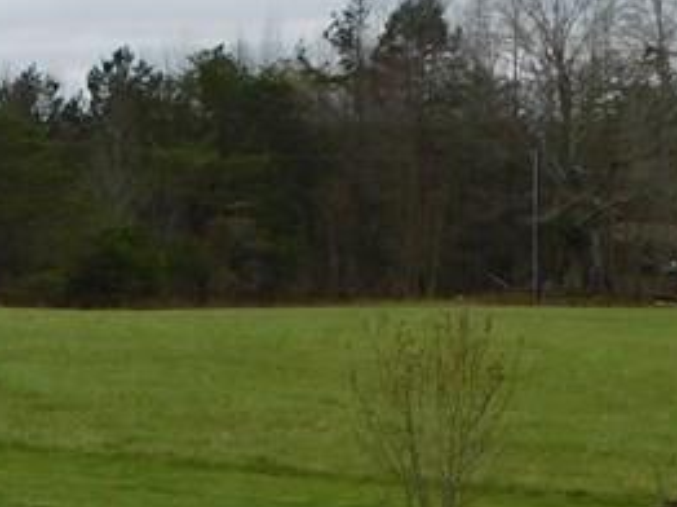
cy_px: 473
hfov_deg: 10.5
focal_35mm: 176
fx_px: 3439
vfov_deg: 8.4
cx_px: -571
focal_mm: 8
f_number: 3.7
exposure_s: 1/800
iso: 125
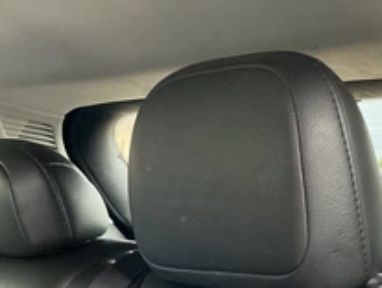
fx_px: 597
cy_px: 222
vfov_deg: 26.7
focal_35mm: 54
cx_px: 286
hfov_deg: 34.7
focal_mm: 3
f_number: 1.8
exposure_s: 1/60
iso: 250
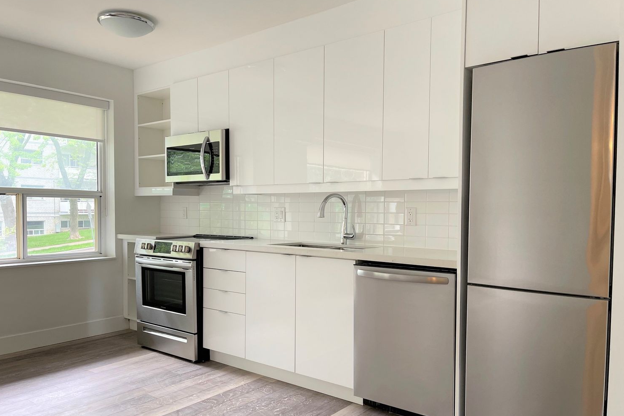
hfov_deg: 65.5
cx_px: 307
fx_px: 485
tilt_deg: -2.1
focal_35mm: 28
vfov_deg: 46.3
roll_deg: +0.2
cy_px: 236
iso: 125
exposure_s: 1/113
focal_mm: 5.1
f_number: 1.6
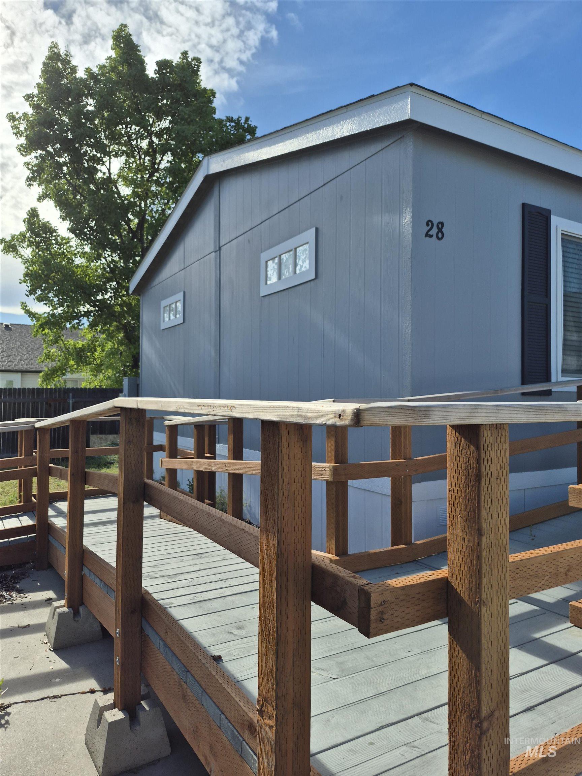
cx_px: 291
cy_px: 388
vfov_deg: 73.9
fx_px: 516
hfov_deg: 58.9
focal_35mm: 23
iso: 25
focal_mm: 5.4
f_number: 1.8
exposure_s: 1/2368
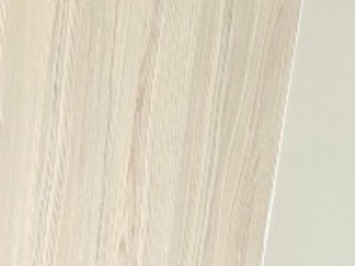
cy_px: 400
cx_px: -439
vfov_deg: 19.0
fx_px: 697
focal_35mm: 68
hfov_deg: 16.5
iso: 64
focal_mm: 2.2
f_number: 2.2
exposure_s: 1/100
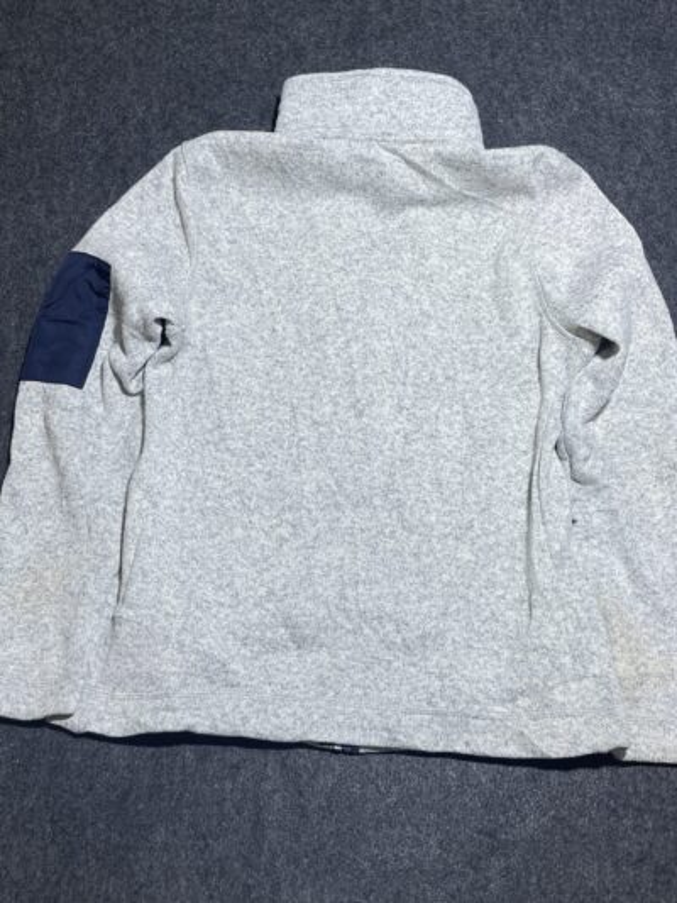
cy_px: 452
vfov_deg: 67.3
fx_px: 678
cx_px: 338
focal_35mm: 26
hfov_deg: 53.1
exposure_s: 1/100
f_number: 1.6
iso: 50
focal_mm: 4.2
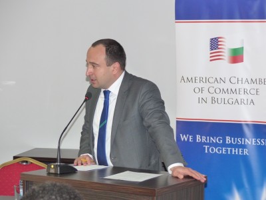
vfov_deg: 14.9
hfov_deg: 19.8
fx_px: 761
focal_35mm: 99
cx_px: 133
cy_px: 100
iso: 400
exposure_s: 1/60
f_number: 2.8
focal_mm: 17.8
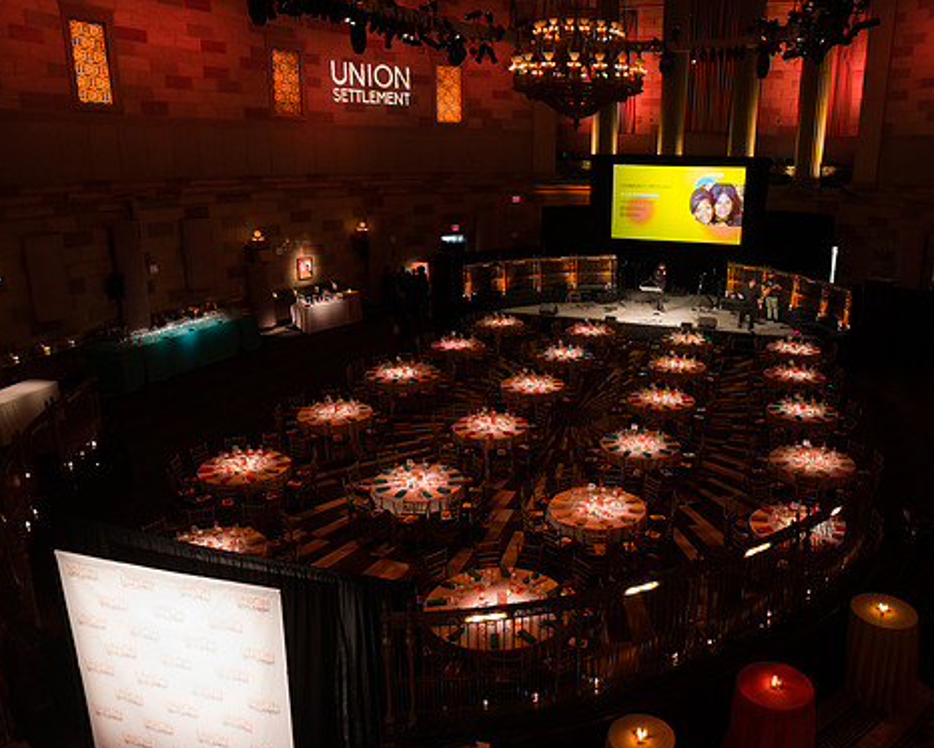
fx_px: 774
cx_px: 567
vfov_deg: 51.5
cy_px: 369
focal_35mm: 28
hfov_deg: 61.6
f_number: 4
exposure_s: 1/125
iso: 3200
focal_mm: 24
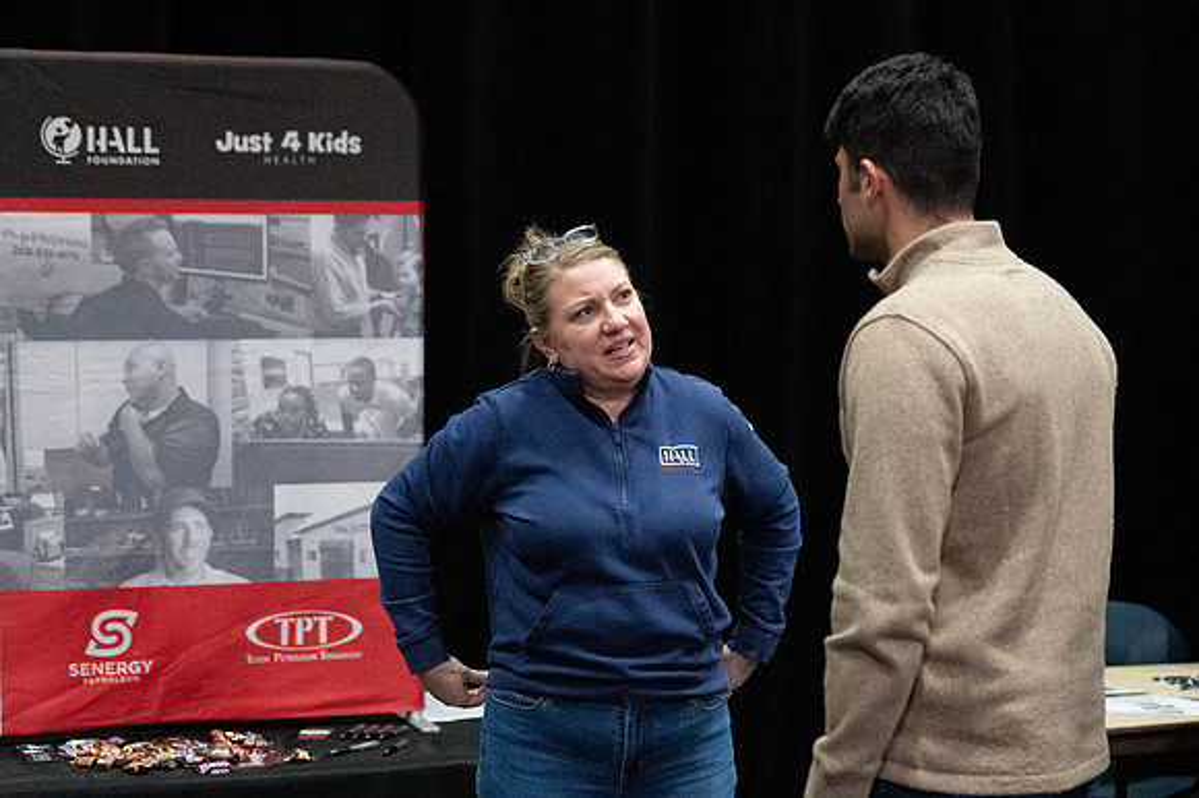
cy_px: 367
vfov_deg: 16.8
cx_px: 600
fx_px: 2699
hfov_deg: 25.0
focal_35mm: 81
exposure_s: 1/1000
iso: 20000
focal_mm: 75
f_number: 2.8
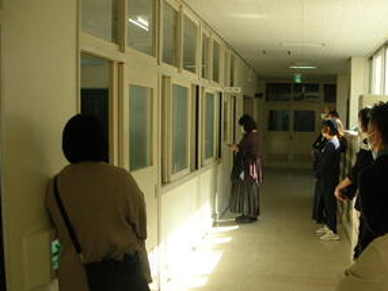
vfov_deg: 29.4
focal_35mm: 49
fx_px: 549
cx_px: 266
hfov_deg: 38.4
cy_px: 194
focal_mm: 5.8
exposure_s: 1/146
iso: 50
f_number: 2.8
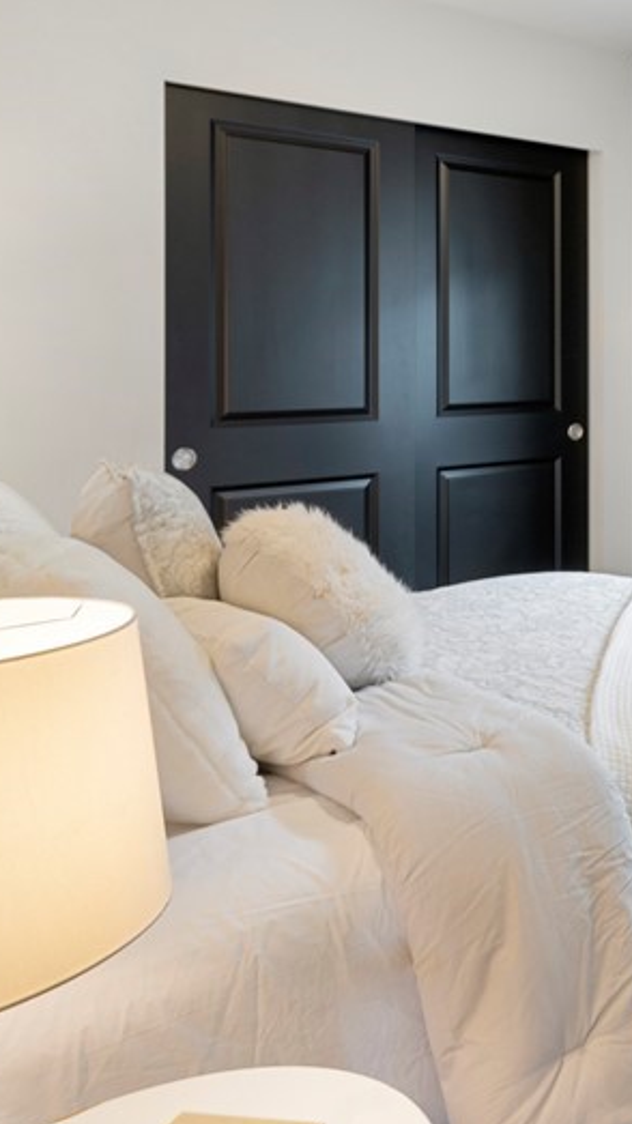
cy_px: 380
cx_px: 929
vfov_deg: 53.0
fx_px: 1103
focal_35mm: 37
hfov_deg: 25.0
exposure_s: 1/3
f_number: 8
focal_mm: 17
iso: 250
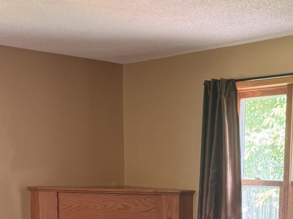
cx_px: 211
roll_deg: -1.5
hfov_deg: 26.1
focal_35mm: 74
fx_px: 626
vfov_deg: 19.0
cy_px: 251
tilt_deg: -8.6
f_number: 1.78
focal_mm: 6.76
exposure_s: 1/60
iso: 250
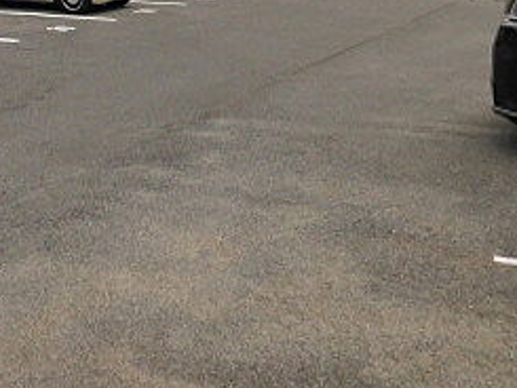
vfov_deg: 23.3
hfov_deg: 29.6
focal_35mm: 60
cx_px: -25
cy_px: -11
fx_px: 897
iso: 125
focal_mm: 4
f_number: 6
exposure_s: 1/500
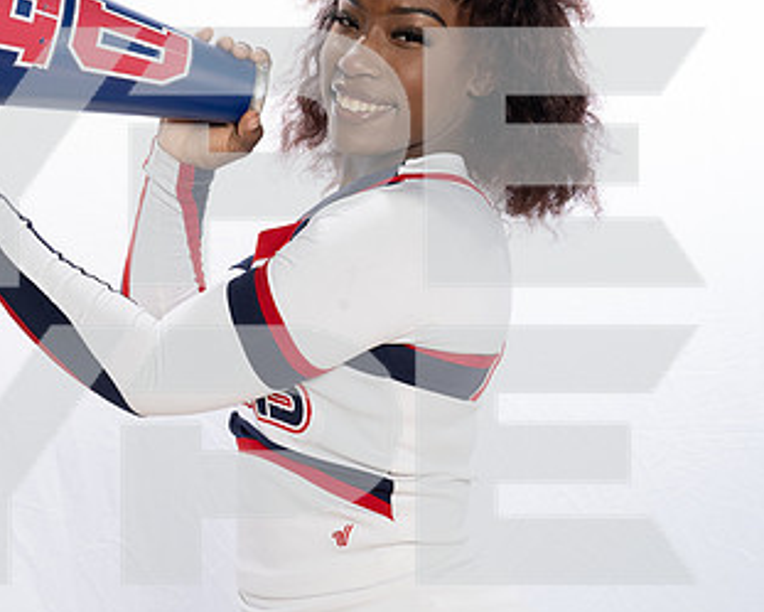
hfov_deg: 22.2
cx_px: 81
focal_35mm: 84
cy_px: 159
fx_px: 1900
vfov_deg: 18.2
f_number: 11
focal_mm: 48
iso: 1250
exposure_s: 1/250
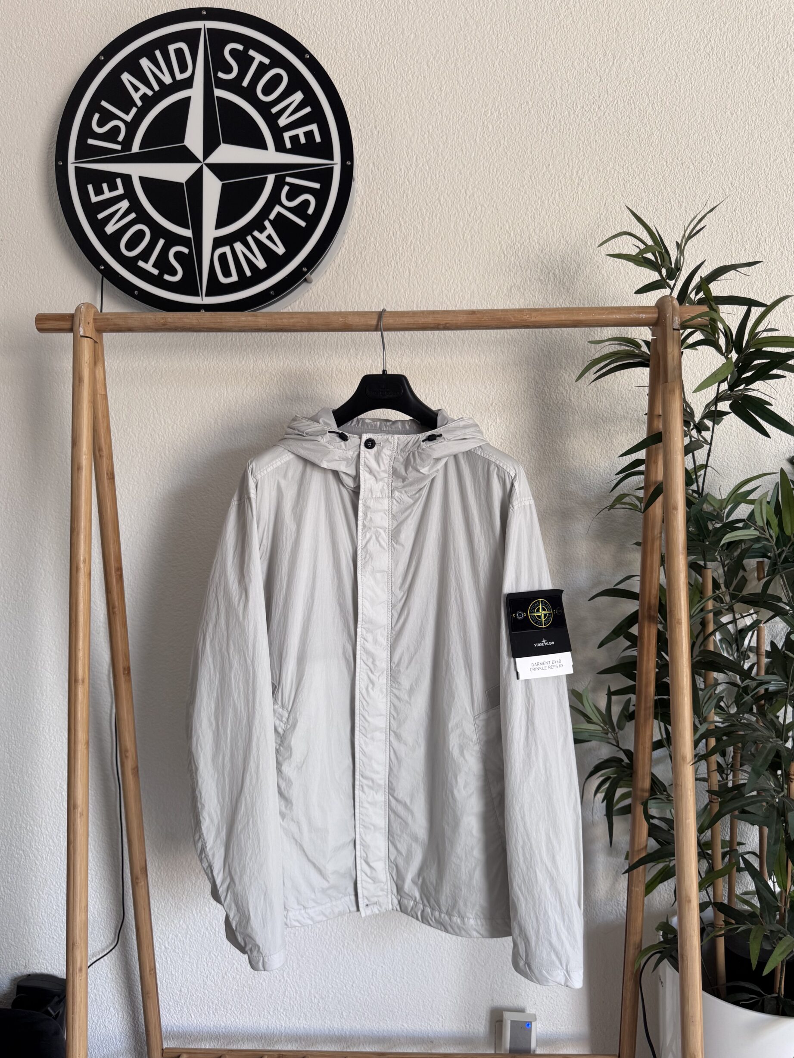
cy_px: 536
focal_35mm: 25
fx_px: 765
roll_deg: +0.0
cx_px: 386
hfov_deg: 54.9
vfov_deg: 69.4
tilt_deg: -3.9
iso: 125
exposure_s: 1/100
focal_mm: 6.76
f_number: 1.78
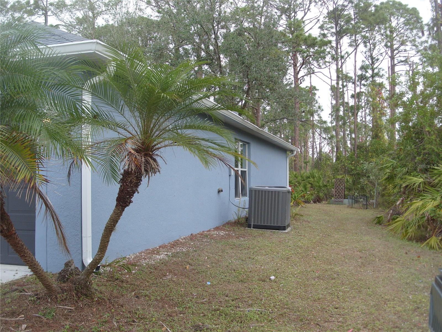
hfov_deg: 52.6
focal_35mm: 35
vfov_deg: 40.7
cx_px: 221
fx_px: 447
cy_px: 166
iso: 80
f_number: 2.8
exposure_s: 1/500
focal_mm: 7.8
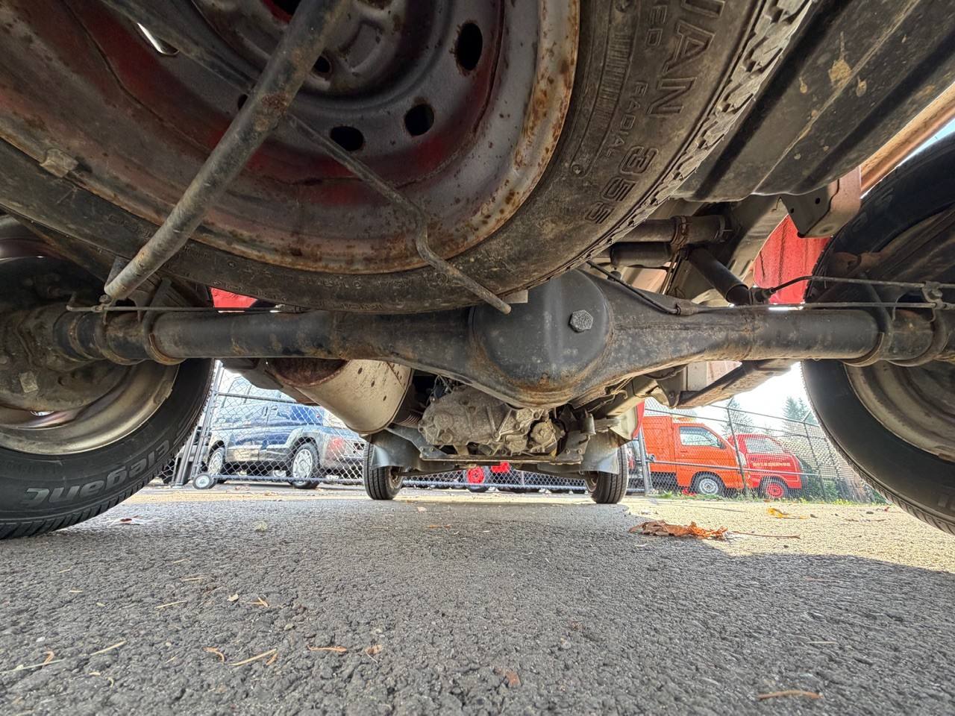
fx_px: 386
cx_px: 478
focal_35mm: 14
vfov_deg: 85.7
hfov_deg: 102.1
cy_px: 358
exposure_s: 1/121
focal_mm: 2.22
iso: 160
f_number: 2.2
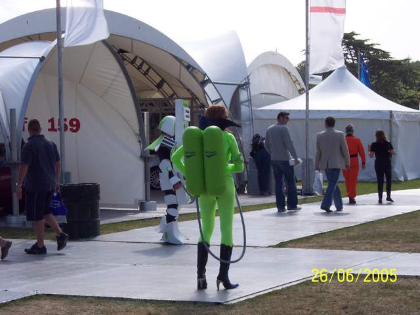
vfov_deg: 13.0
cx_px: 210
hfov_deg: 17.3
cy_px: 158
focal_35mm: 114
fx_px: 1383
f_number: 8
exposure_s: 1/350
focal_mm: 24
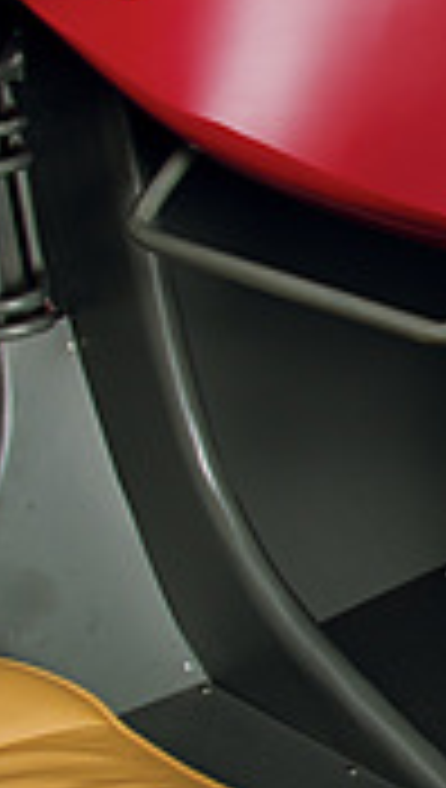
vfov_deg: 18.1
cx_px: 856
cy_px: 538
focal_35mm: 118
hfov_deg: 9.7
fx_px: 2470
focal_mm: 22
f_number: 10
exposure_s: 1/1.25
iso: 125
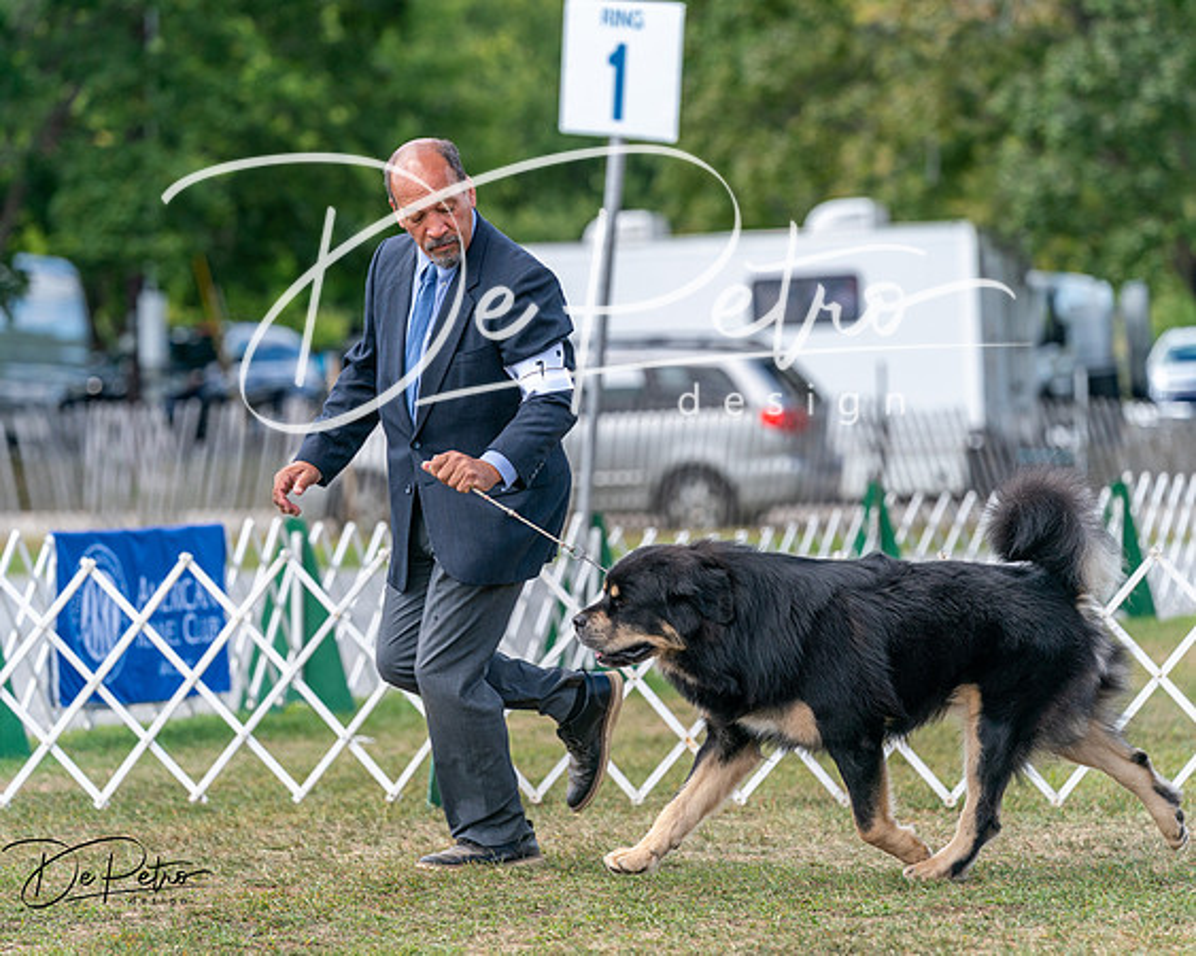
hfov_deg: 9.5
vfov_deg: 7.6
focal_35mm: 204
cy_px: 478
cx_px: 598
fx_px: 7213
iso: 400
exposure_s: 1/1250
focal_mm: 181
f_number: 4
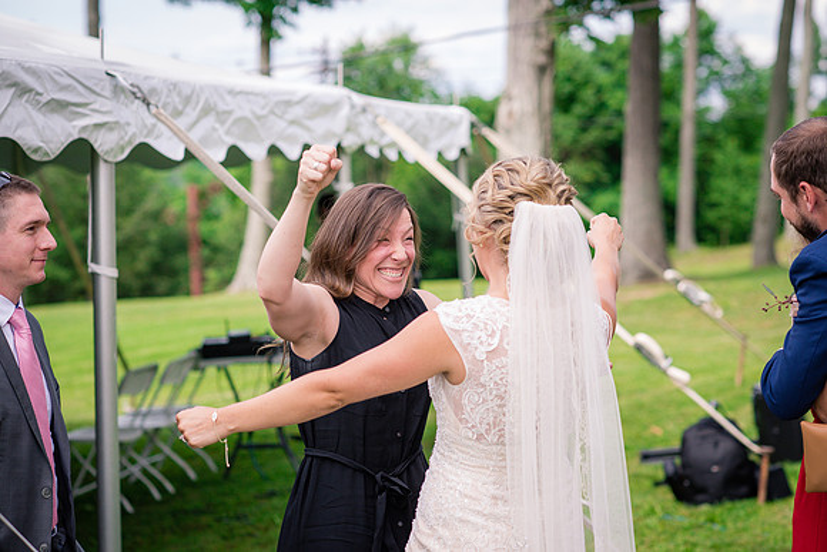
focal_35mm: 85
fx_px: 1953
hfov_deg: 23.9
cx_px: 414
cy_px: 276
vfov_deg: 16.1
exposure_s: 1/2000
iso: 500
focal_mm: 85
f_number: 3.2
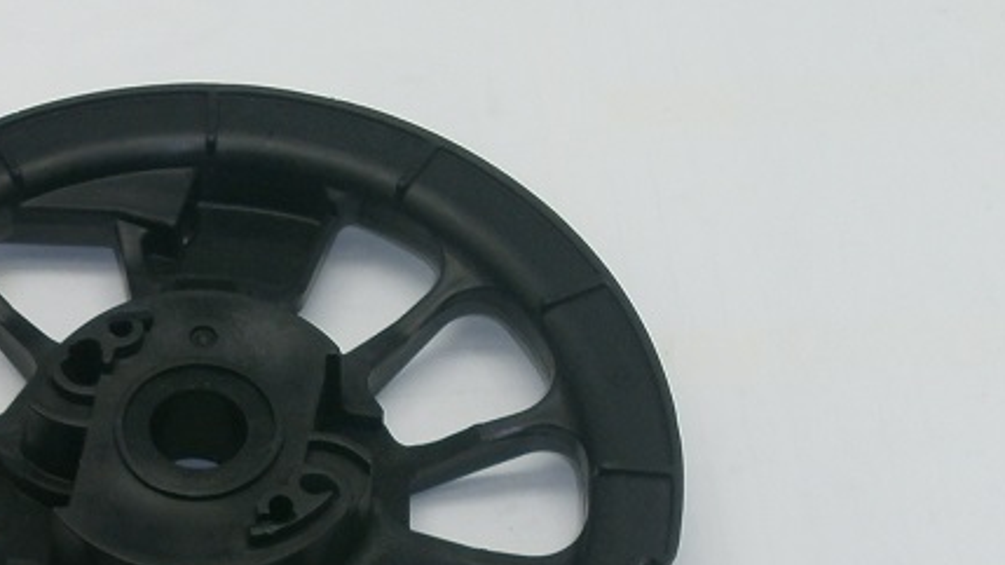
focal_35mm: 132
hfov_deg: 16.1
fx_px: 3517
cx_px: 105
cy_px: 665
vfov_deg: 9.1
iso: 100
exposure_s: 1/80
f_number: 4.1
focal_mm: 9.4
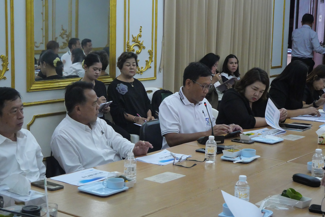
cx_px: 160
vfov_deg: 23.8
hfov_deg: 35.0
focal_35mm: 57
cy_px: 108
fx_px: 515
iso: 3200
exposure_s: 1/125
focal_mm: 25
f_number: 4.5
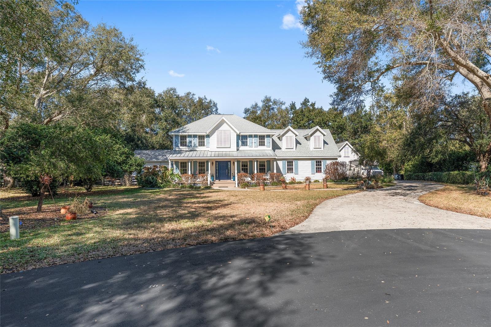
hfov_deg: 83.7
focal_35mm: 20
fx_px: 274
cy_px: 164
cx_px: 246
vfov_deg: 61.7
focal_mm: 20.1
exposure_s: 1/1600
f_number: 7.1
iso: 400
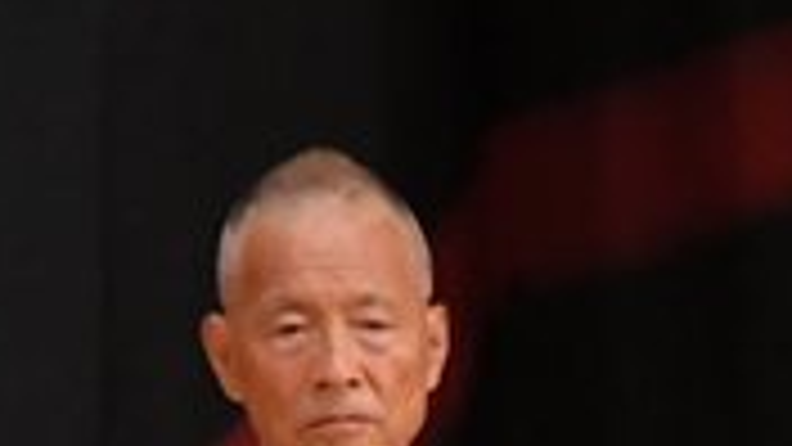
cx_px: 1033
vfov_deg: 0.9
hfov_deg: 1.6
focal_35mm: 1380
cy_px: 1108
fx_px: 28981
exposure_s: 1/400
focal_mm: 200
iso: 4500
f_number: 5.6
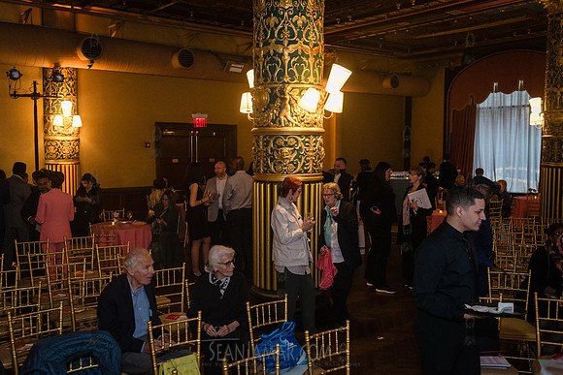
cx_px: 282
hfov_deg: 53.9
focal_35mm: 35
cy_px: 188
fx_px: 553
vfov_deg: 37.5
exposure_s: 1/200
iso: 5000
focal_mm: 35
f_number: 3.2
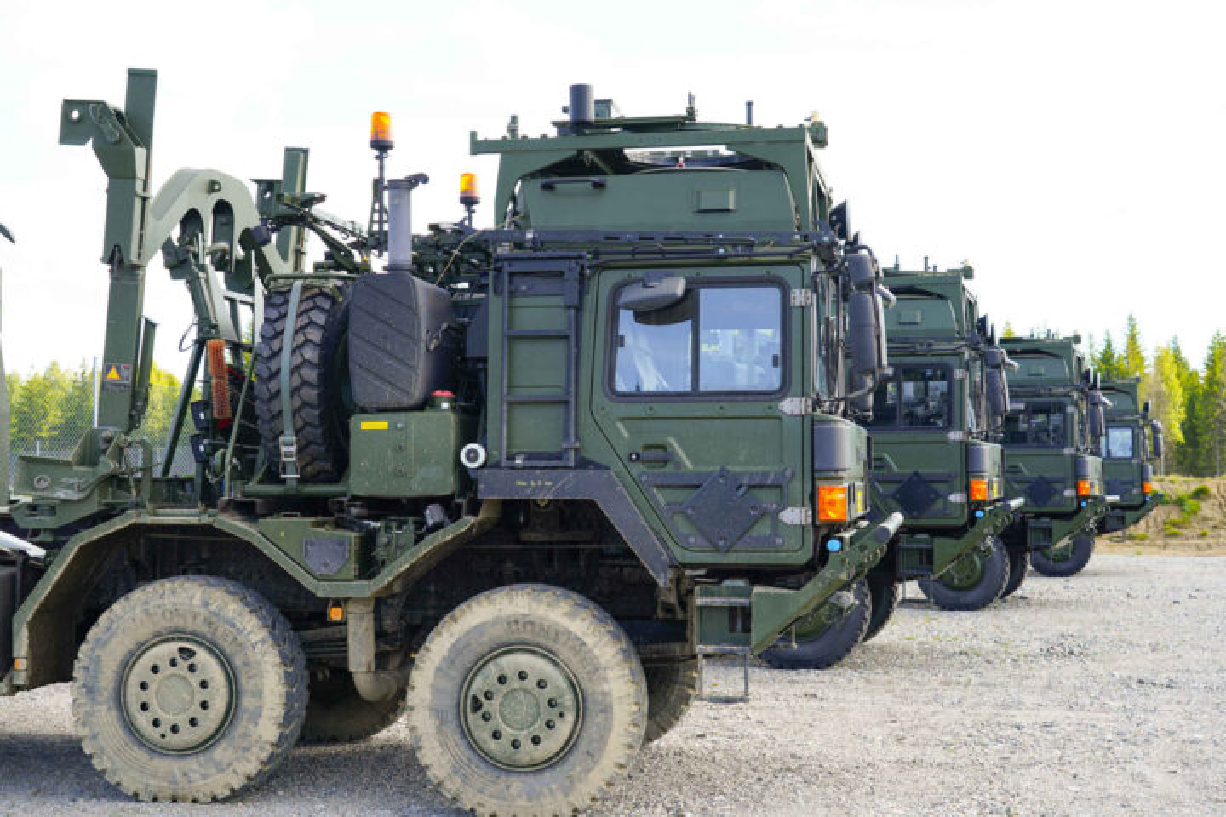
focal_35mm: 46
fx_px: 1566
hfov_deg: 42.7
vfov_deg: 29.2
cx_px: 613
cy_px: 408
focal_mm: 46
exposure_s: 1/80
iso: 100
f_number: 6.3
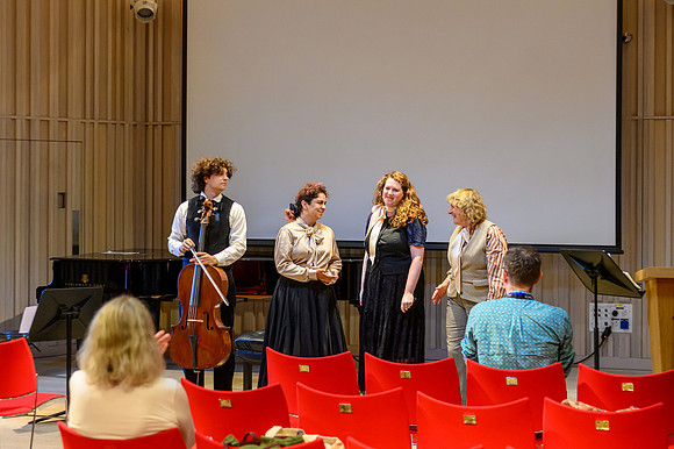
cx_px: 337
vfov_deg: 23.9
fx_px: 1061
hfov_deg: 35.3
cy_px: 224
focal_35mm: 57
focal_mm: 37
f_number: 2
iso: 1600
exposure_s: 1/500
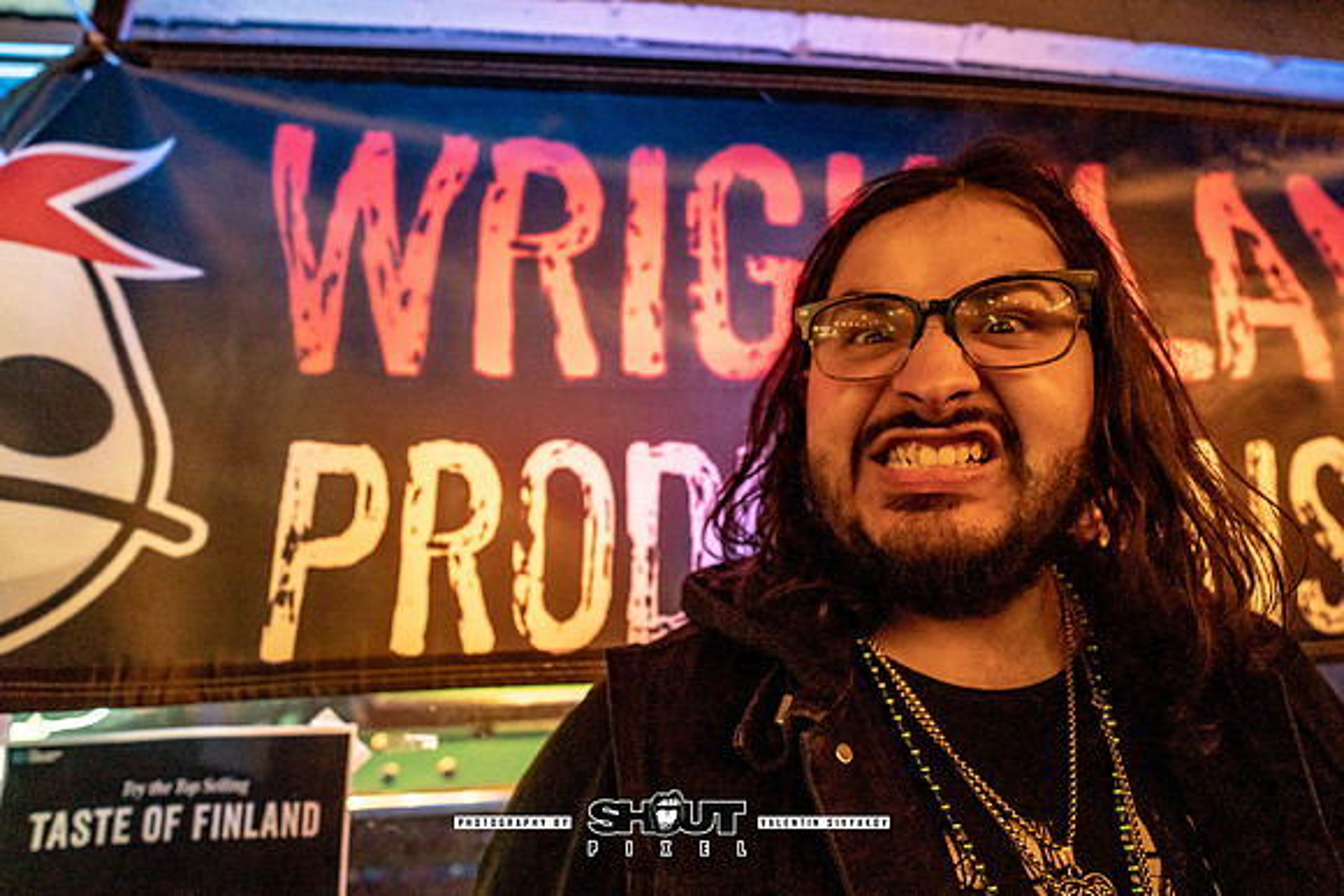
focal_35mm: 16
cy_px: 431
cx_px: 727
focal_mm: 14
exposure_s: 1/160
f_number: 2.8
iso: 3200
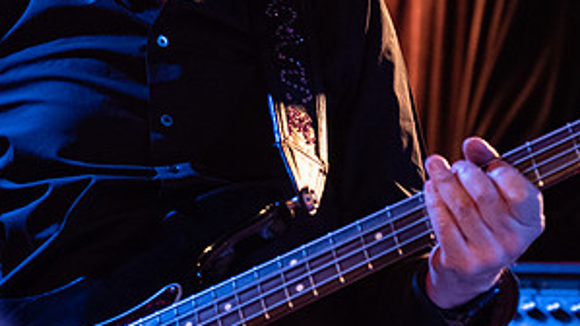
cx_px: 278
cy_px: -16
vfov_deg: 5.4
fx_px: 3444
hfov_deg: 9.6
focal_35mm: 224
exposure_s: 1/125
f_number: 3.2
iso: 2000
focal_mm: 70
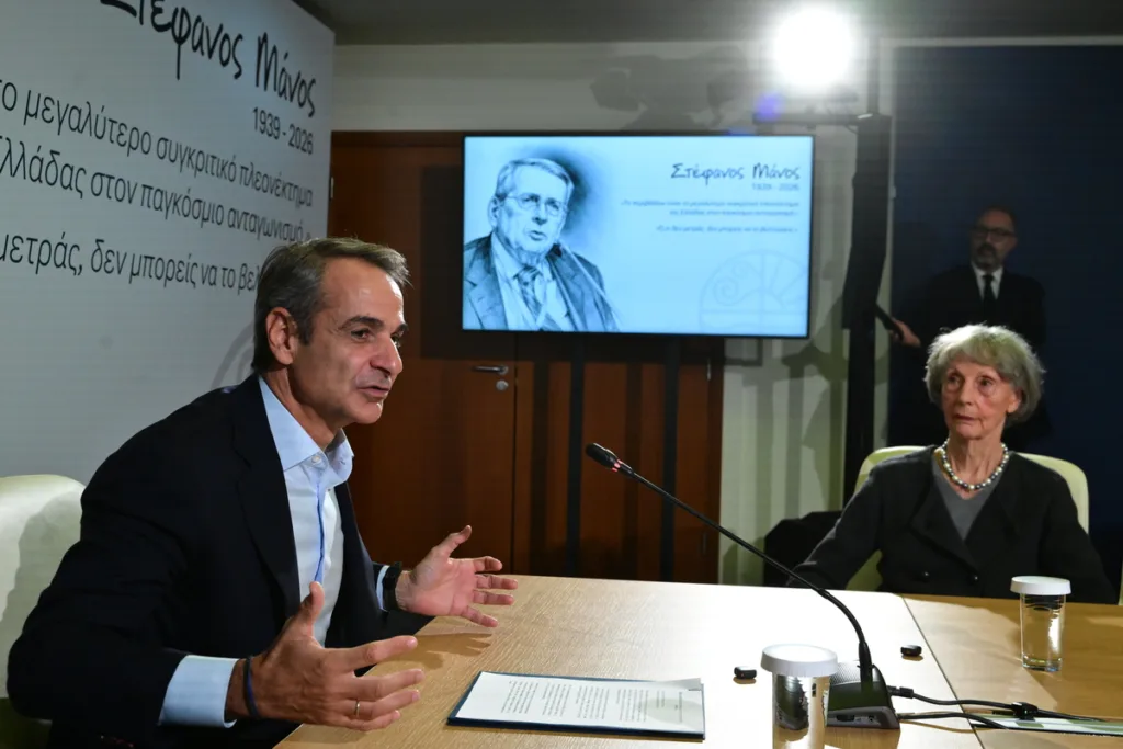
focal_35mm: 41
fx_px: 1279
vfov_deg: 32.6
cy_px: 374
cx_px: 562
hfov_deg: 47.4
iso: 6400
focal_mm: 41
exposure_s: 1/1000
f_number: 6.3
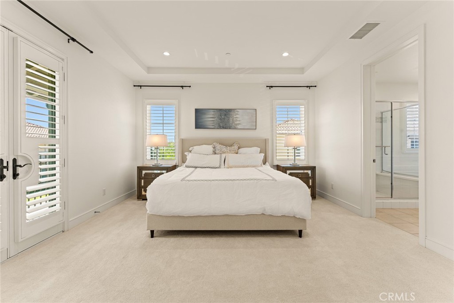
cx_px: 227
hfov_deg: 104.2
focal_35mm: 14
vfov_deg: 81.2
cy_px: 152
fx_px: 177
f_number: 6.3
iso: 320
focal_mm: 14
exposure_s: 1/13
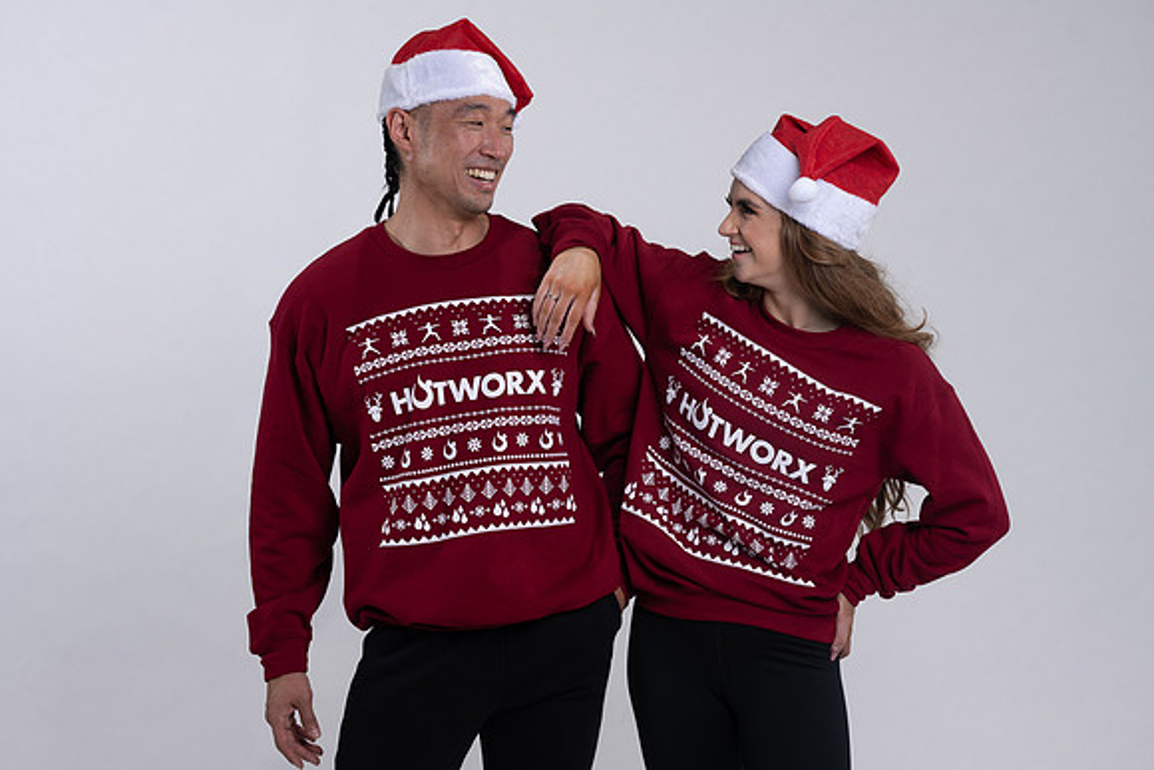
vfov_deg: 16.1
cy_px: 385
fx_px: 2725
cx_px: 577
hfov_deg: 23.9
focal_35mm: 85
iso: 125
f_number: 4
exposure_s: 1/125
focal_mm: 85
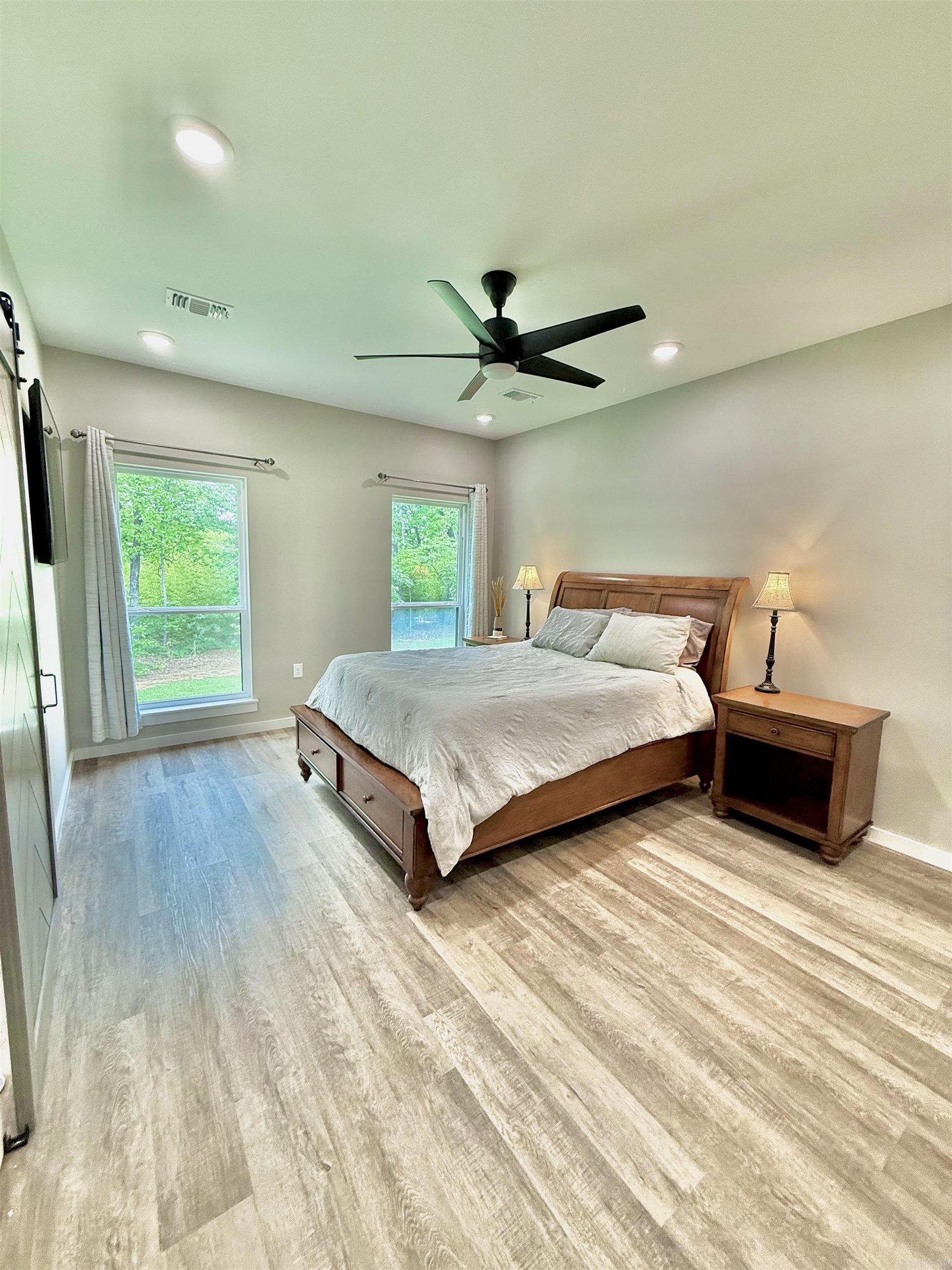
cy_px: 635
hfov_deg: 85.7
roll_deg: -1.9
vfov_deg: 102.1
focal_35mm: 14
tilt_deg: -7.7
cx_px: 476
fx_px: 513
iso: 200
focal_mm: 2.22
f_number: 2.2
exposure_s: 1/120
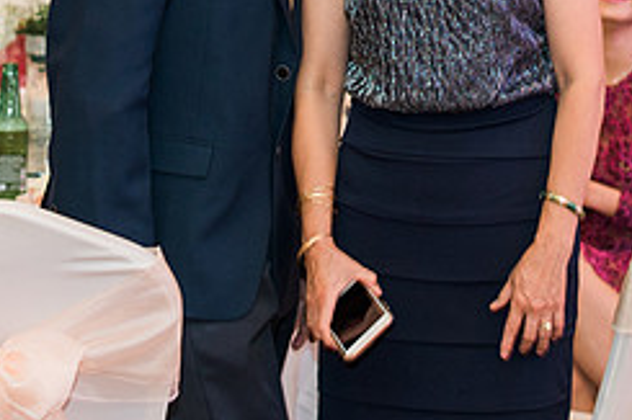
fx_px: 2088
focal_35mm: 119
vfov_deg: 11.2
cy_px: -106
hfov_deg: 17.2
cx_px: 412
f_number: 2
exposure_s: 1/160
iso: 640
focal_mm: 35
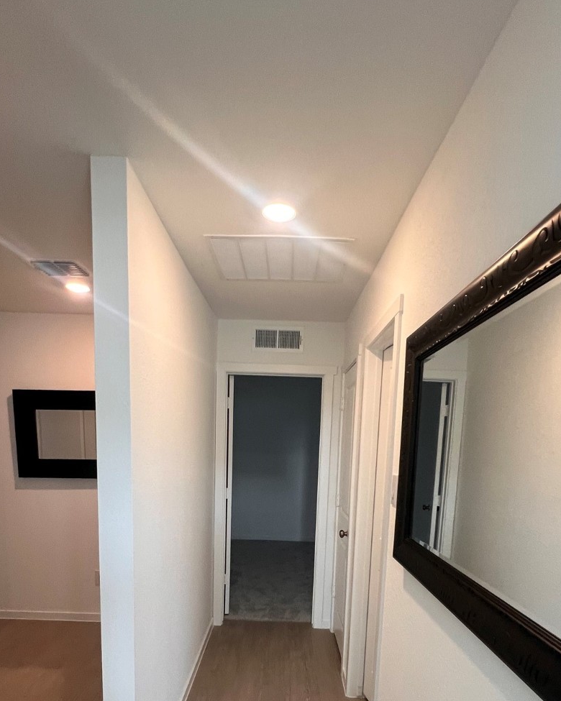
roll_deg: -1.1
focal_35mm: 20
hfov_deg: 68.1
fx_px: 415
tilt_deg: -6.4
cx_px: 283
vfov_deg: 76.2
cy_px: 500
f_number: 1.8
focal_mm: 1.57
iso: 200
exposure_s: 1/120
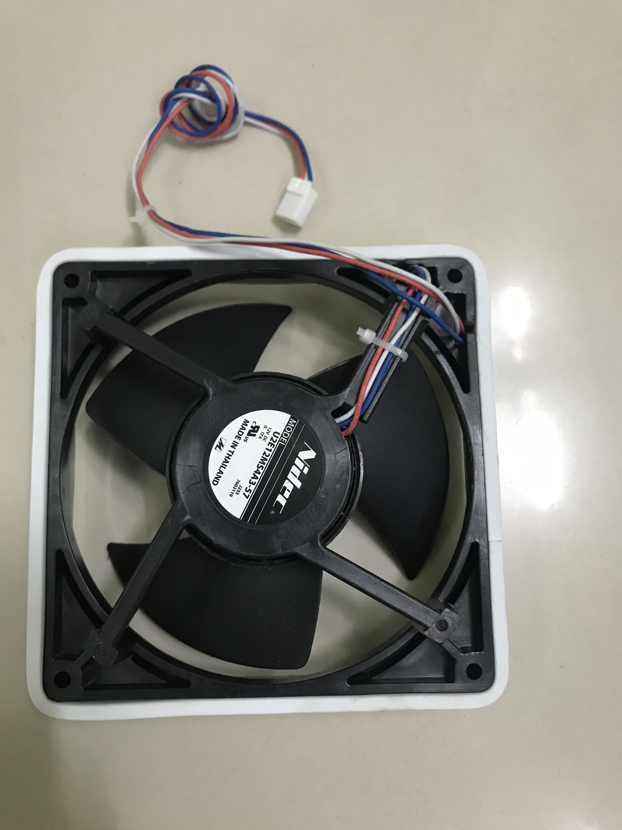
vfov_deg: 63.4
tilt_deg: -81.5
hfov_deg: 49.7
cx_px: 311
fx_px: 671
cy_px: 415
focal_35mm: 28
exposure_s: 1/17
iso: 100
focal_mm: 3.99
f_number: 1.8
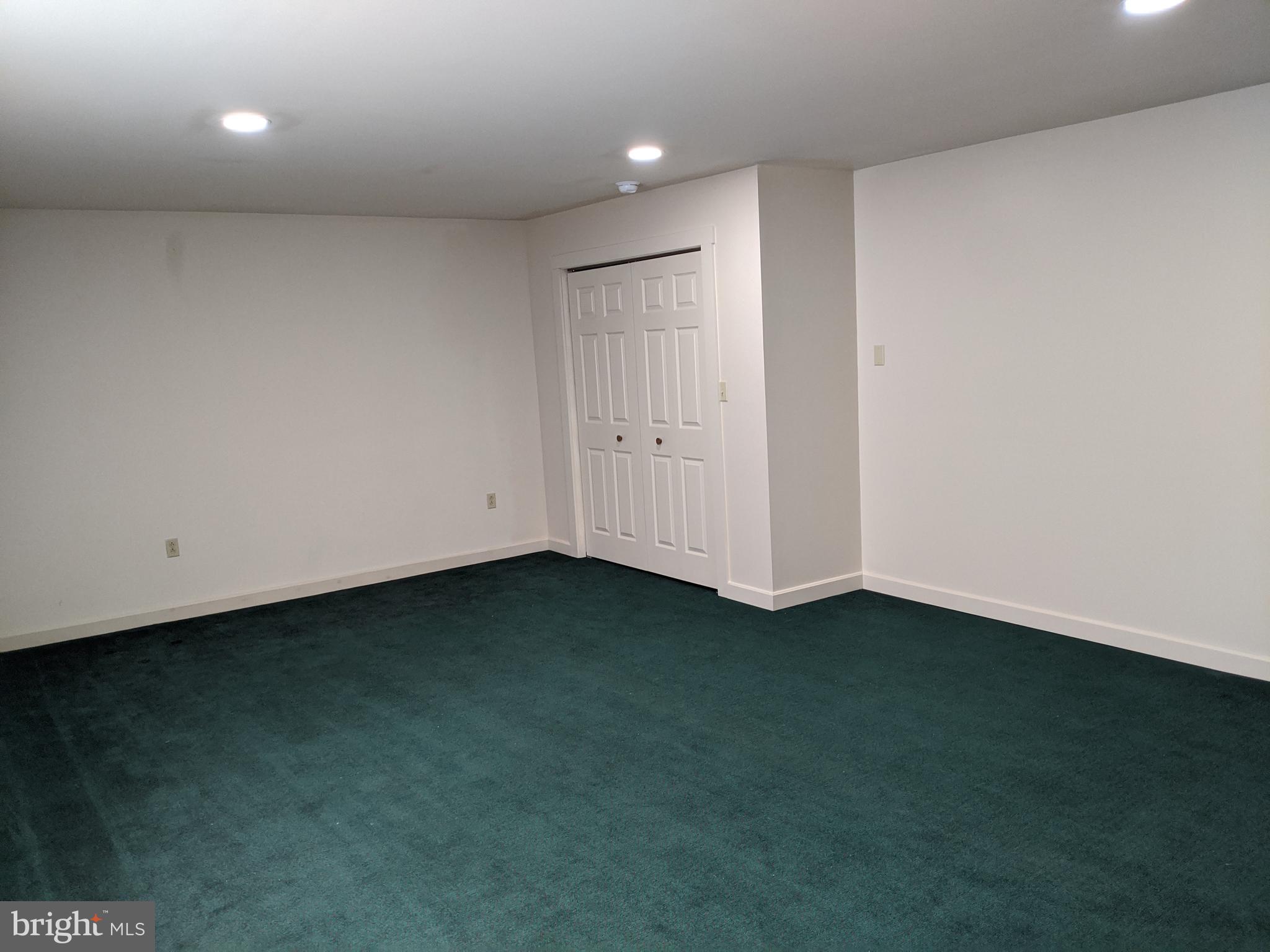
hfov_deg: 65.3
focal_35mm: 27
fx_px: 991
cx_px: 635
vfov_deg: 51.4
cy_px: 476
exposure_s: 1/120
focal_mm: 4.44
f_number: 1.8
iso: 332
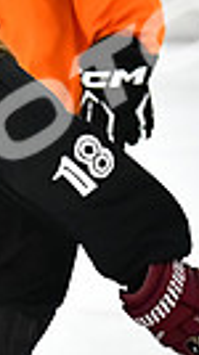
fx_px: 7712
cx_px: -356
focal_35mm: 819
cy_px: 319
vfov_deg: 2.6
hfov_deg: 1.5
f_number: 2.8
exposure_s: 1/1250
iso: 5000
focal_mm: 120
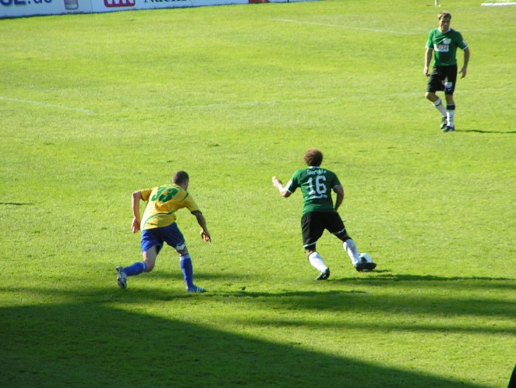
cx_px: 285
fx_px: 6845
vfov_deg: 3.2
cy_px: 216
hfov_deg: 4.3
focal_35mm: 459
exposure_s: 1/400
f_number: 3.5
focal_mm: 58
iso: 80
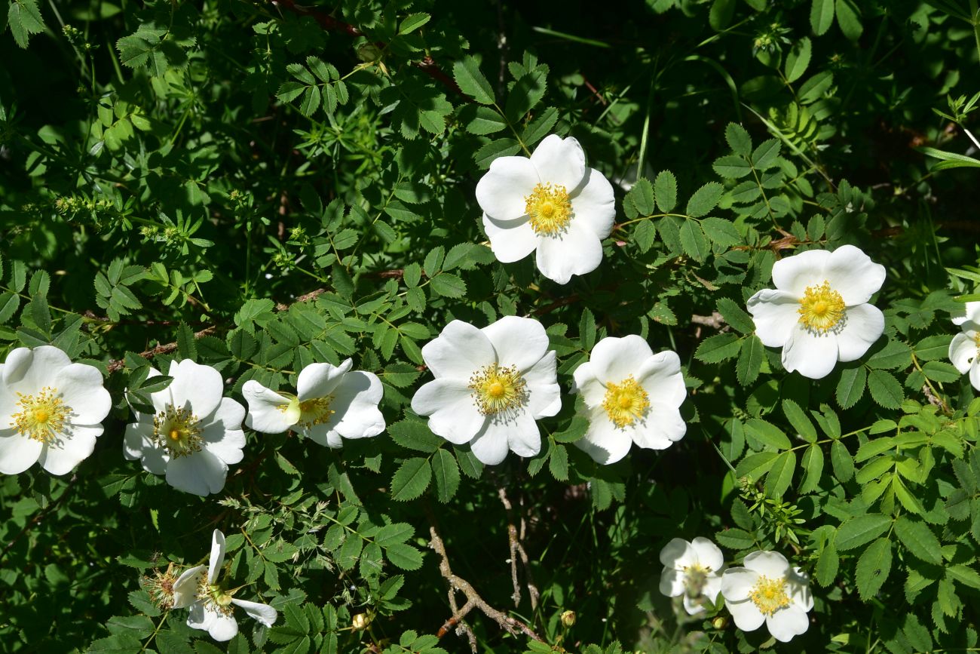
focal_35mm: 50
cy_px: 327
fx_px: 1361
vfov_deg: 27.0
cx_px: 490
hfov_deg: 39.6
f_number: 18
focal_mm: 50
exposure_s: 1/125
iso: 160
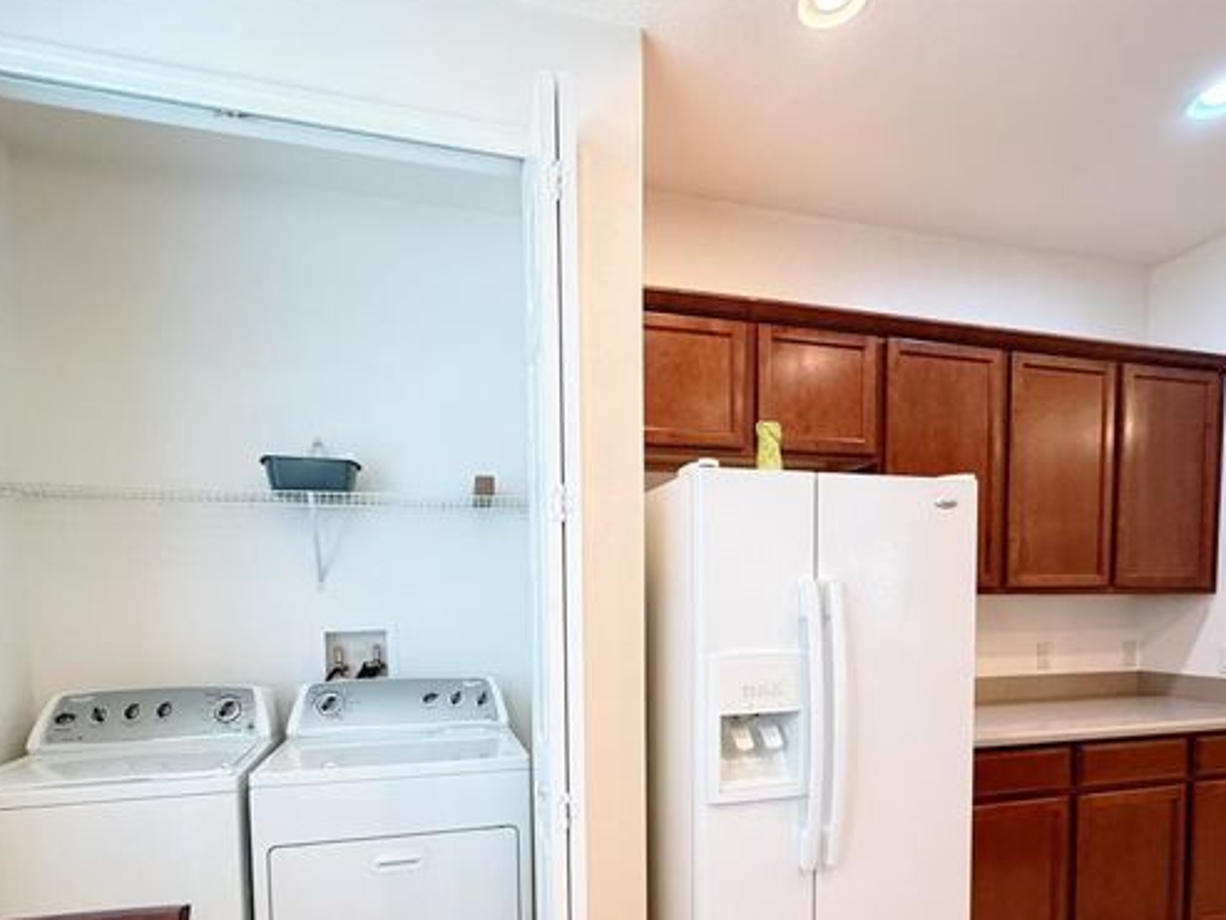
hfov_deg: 81.7
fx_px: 709
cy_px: 642
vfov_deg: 63.6
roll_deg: +0.9
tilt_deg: -2.3
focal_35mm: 20
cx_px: 601
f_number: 2.2
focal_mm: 2.22
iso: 400
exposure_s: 1/60
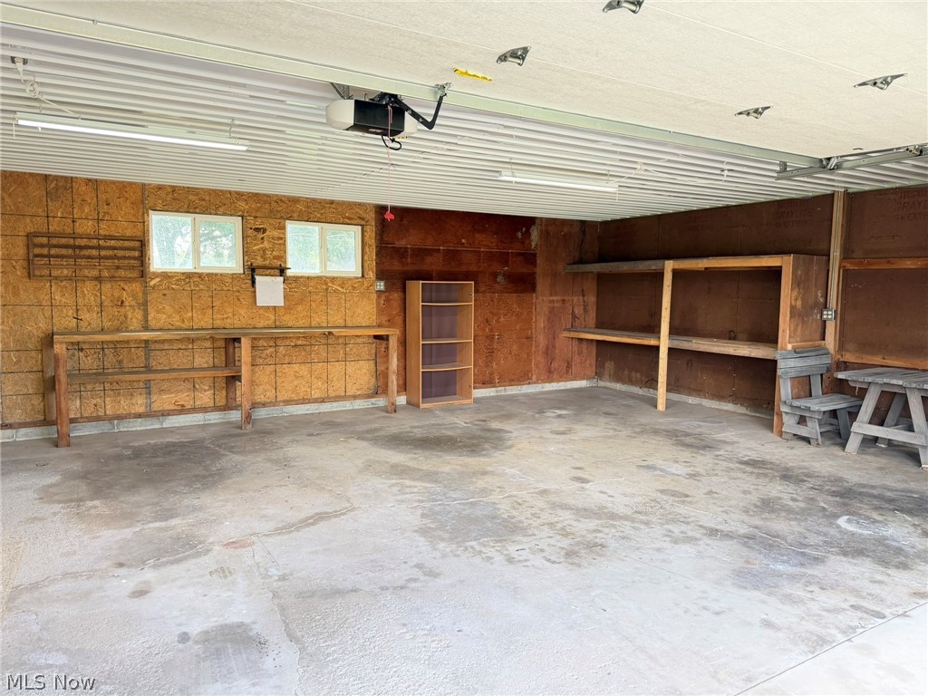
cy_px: 348
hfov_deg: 71.6
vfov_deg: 56.8
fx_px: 643
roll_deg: -0.1
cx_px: 464
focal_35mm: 24
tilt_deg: -6.7
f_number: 1.78
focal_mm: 6.76
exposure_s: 1/121
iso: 200
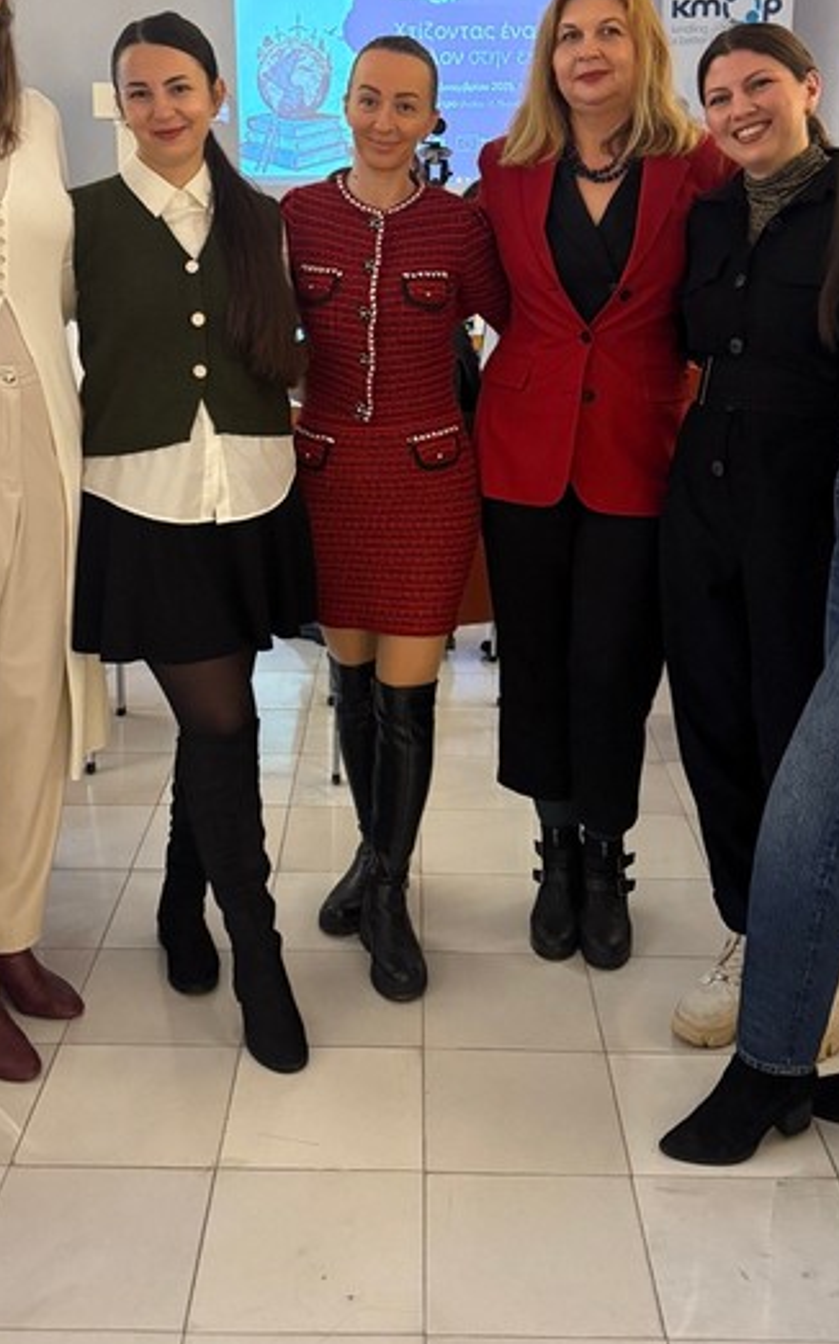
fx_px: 1428
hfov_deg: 32.8
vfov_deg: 49.4
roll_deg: -0.9
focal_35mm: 39
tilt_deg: -9.7
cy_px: 435
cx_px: 412
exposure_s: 1/60
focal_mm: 6.76
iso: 800
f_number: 1.78
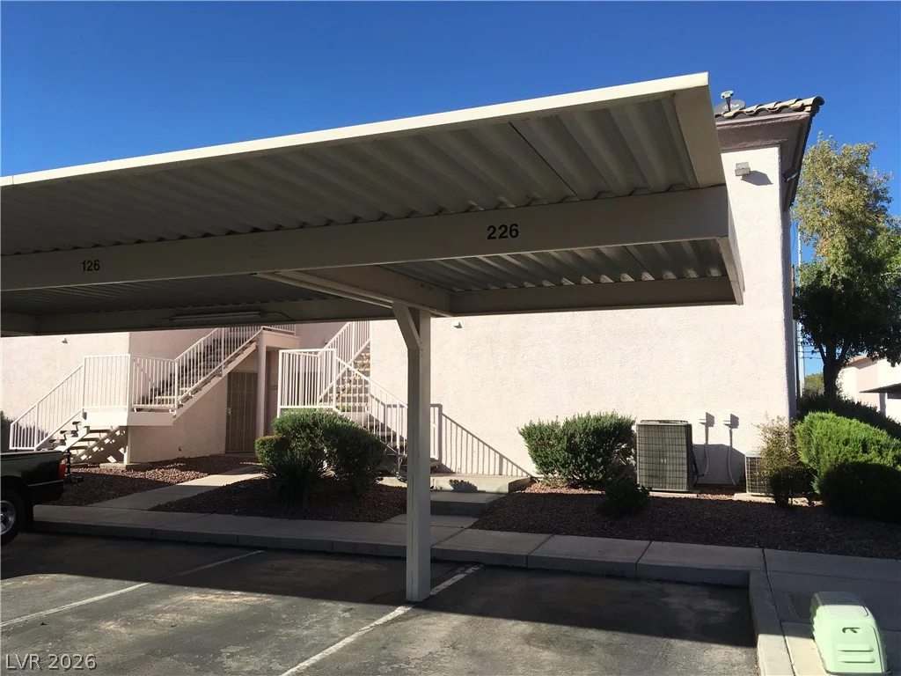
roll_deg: -0.3
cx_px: 450
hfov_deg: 61.7
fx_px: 755
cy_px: 338
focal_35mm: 29
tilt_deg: +5.5
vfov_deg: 48.2
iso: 25
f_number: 2.2
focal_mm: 4.15
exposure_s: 1/2564
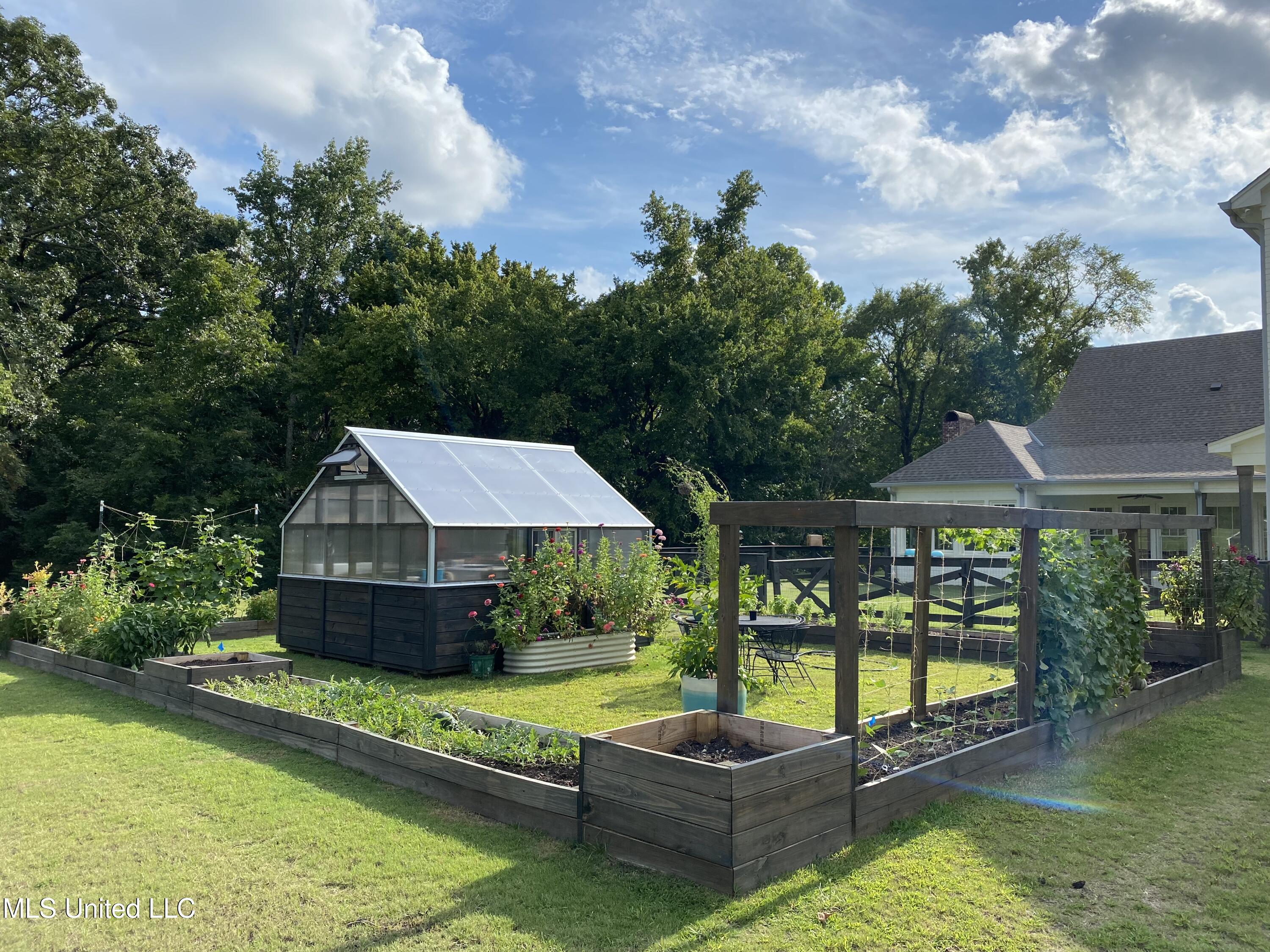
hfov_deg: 67.3
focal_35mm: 26
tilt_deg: +3.2
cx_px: 635
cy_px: 476
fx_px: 954
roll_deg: -1.0
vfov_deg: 53.1
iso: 32
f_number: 1.8
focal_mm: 4.25
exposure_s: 1/3731
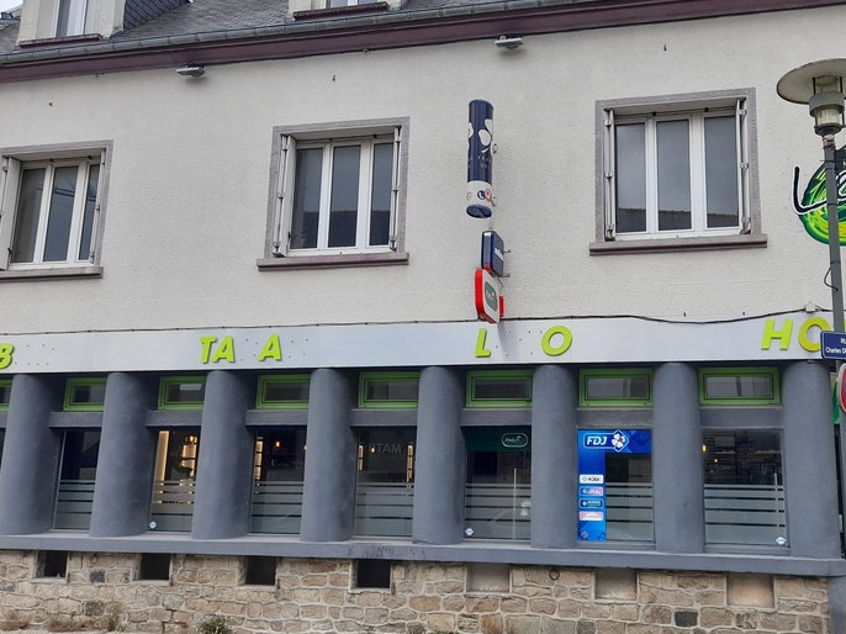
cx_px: 534
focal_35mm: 35
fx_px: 855
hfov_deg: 52.0
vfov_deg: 40.7
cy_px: 316
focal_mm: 4.6
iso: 20
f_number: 2
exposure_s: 1/565
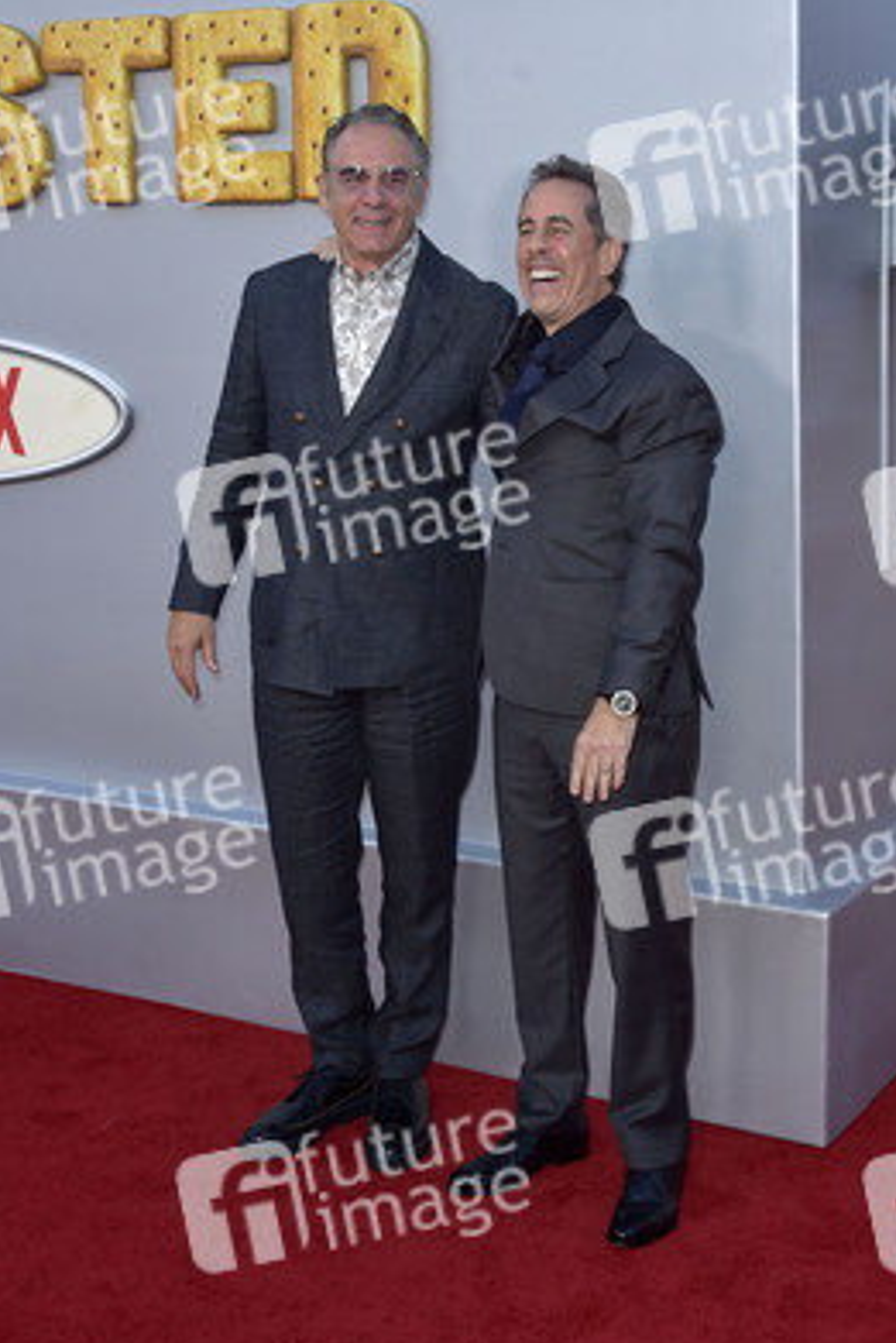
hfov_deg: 31.2
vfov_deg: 45.4
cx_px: 455
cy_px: 677
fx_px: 1604
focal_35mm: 43
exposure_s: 1/250
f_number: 6.3
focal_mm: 42
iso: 400
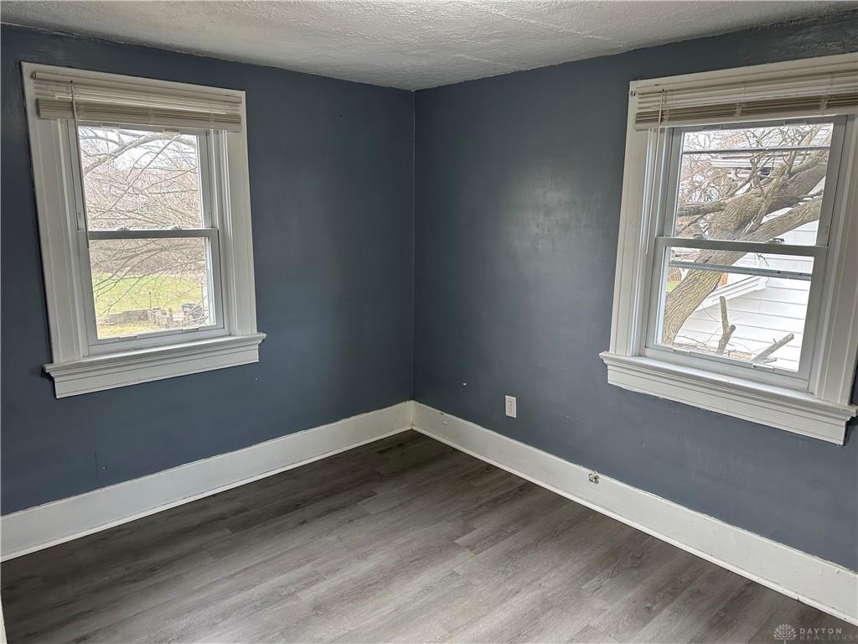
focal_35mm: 24
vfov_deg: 56.8
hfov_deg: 71.6
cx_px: 429
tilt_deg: -11.3
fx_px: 595
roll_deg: -1.2
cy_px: 322
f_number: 1.78
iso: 160
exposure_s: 1/120
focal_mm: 6.86
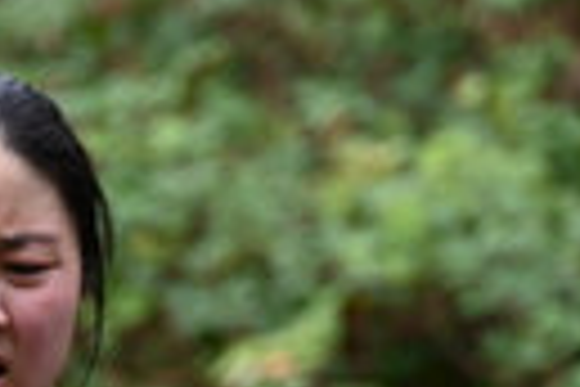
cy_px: 637
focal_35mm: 853
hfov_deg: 2.4
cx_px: -261
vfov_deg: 1.6
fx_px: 13742
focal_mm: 200
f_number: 6.3
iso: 560
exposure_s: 1/250
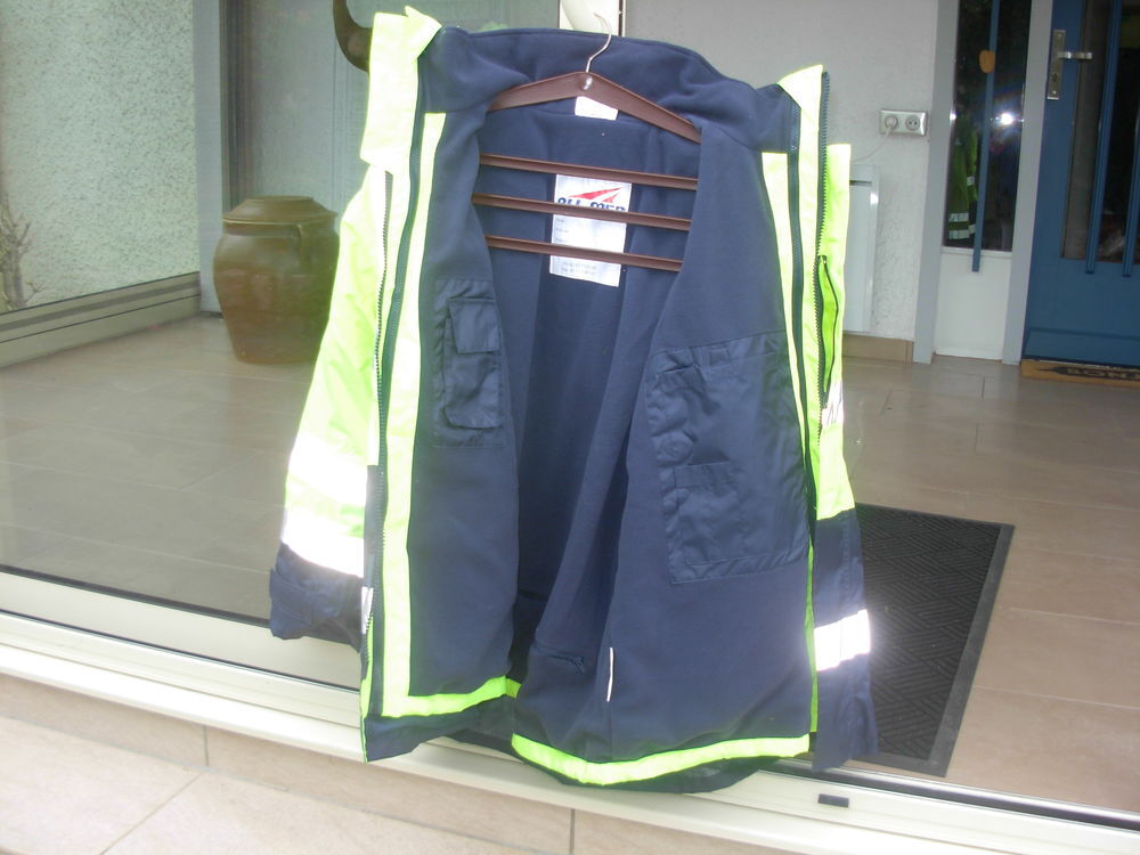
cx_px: 570
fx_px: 1251
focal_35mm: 38
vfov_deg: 37.7
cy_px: 428
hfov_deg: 49.0
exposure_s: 1/22.6
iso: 79
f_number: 2.9
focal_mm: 6.3
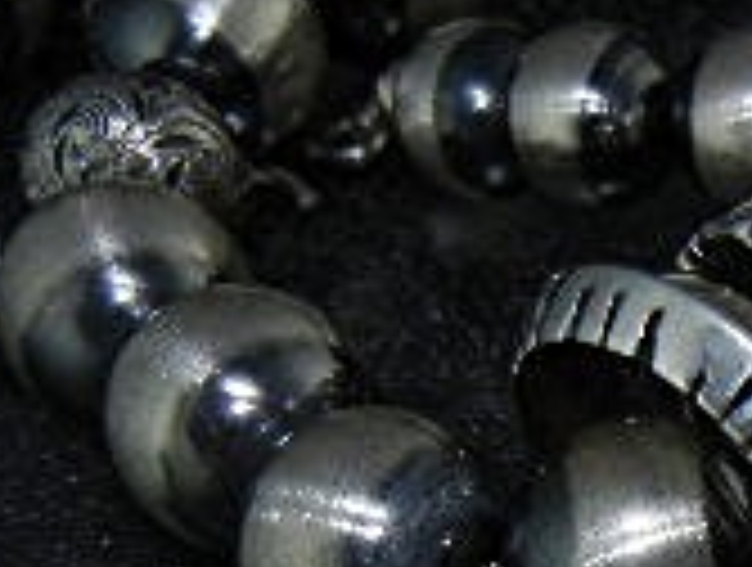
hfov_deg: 14.1
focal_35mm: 130
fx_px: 2830
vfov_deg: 11.1
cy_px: 810
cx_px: 1157
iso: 300
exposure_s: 1/30
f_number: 7.2
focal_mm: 6.2
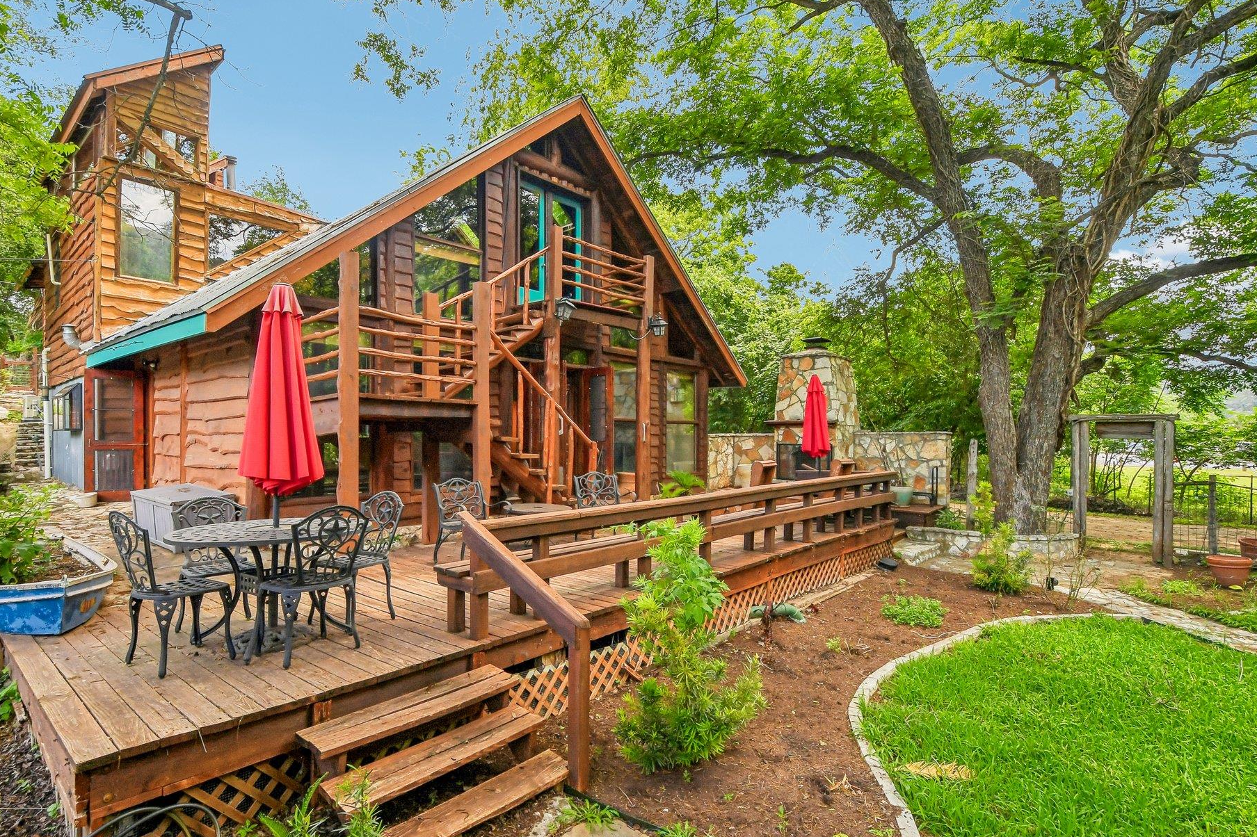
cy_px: 390
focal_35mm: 17
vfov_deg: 70.3
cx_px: 599
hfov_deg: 93.2
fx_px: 593
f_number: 8
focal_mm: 10
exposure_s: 1/250
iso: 400
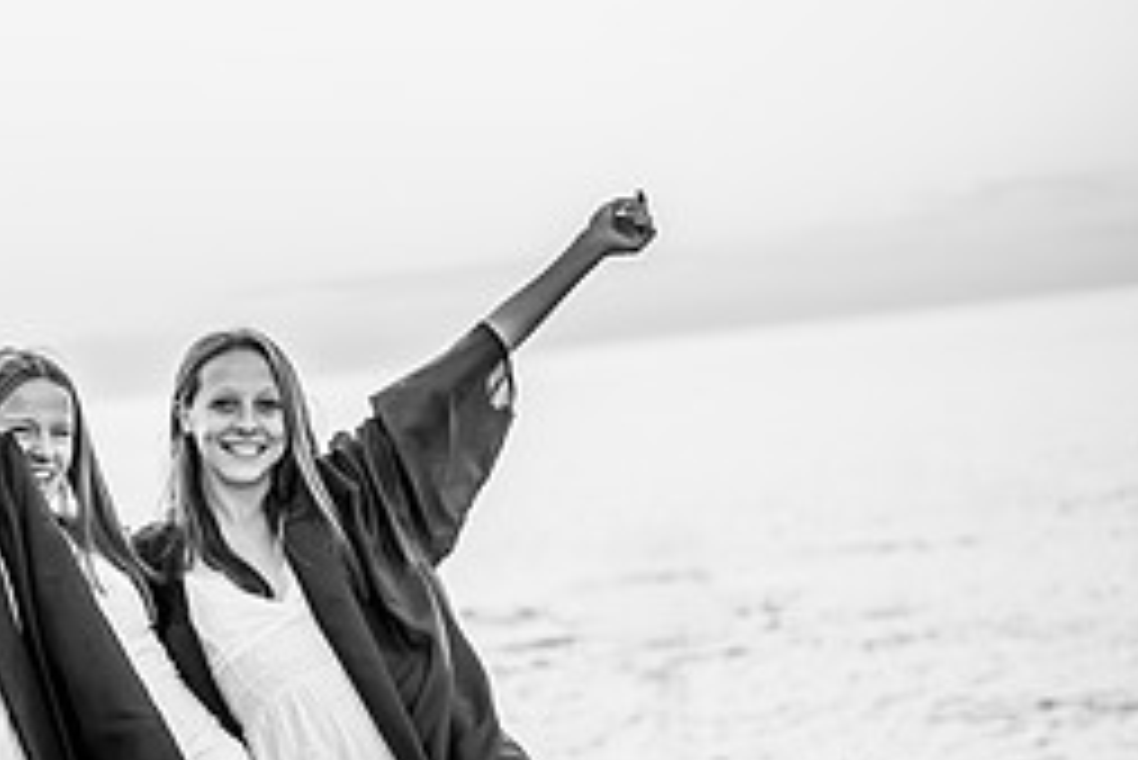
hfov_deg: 16.4
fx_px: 3859
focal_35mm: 122
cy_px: 661
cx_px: -6
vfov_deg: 11.2
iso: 100
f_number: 2.2
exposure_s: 1/640
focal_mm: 50
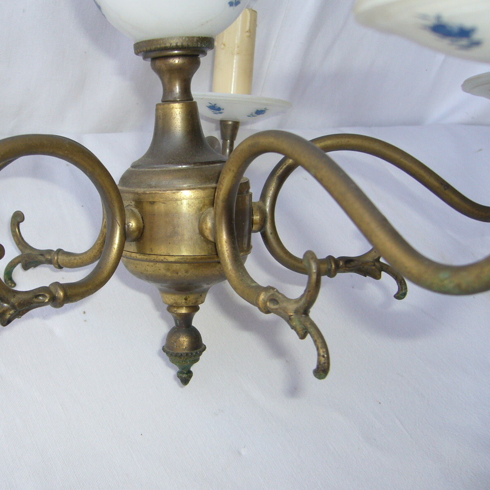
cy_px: 247
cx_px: 178
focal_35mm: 42
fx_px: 673
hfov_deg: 39.7
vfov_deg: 40.0
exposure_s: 1/160
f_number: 2.8
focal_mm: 5.8
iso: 80
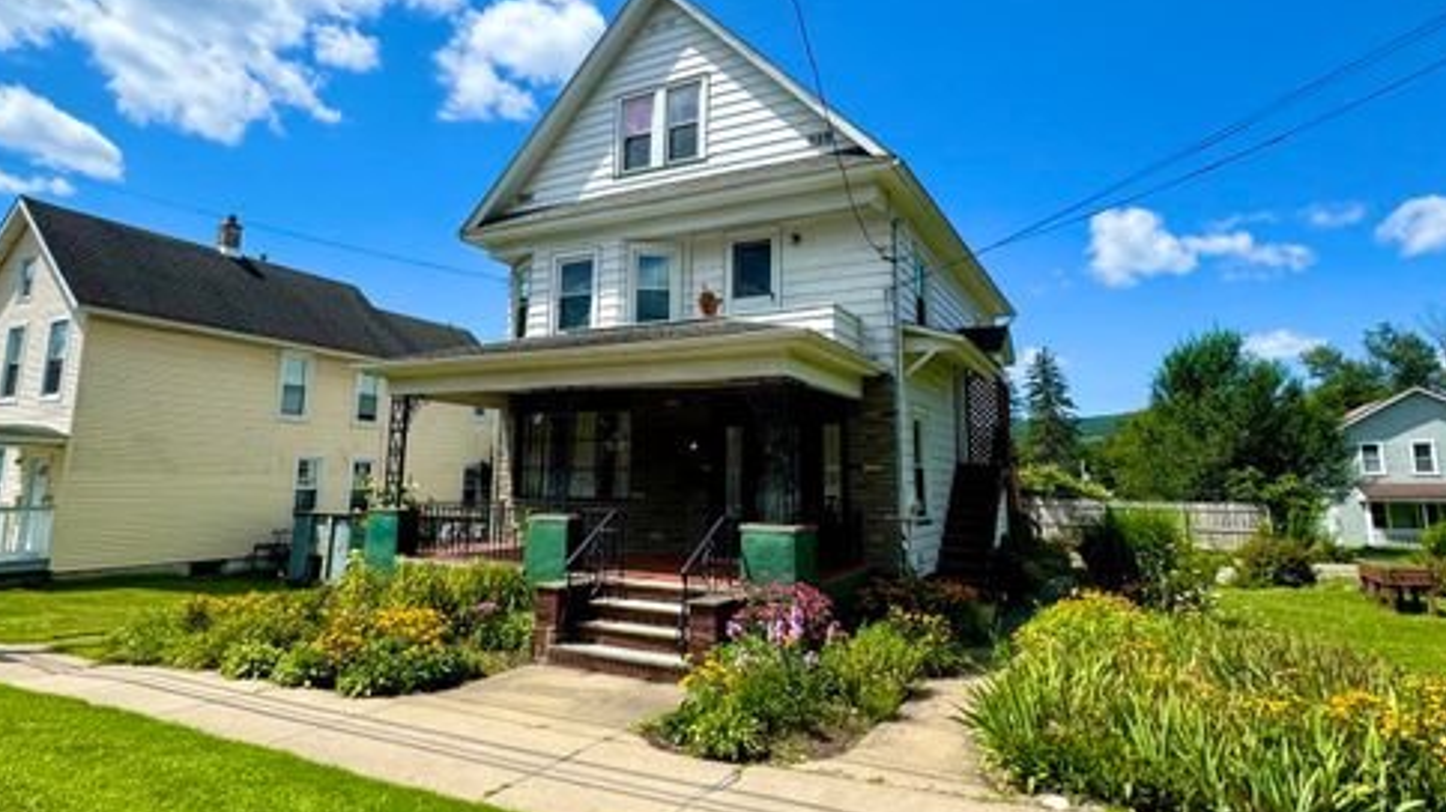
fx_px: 805
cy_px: 354
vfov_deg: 53.4
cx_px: 705
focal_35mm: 21
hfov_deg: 83.8
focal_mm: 2.22
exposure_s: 1/1927
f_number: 2.2
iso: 50
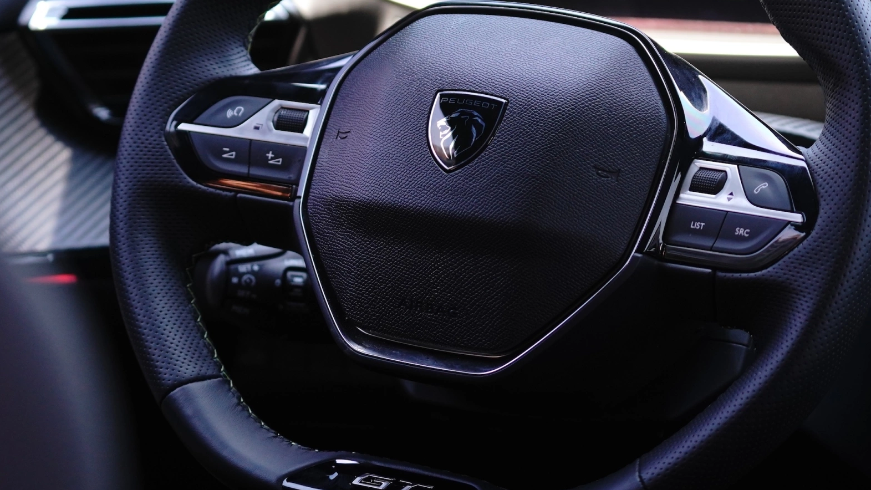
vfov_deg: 10.8
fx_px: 2587
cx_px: 502
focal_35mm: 112
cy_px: 148
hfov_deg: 19.1
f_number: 4
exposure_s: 1/400
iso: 1000
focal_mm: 70
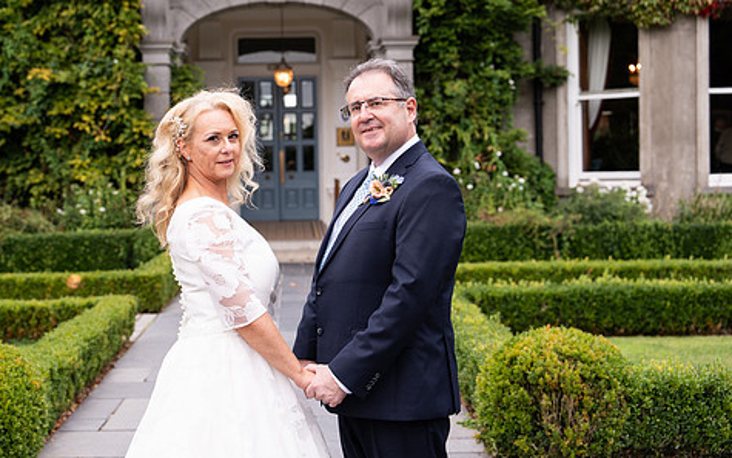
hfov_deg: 34.5
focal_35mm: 59
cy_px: 200
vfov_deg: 22.0
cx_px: 302
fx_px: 1177
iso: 125
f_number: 3.5
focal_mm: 47
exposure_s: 1/200
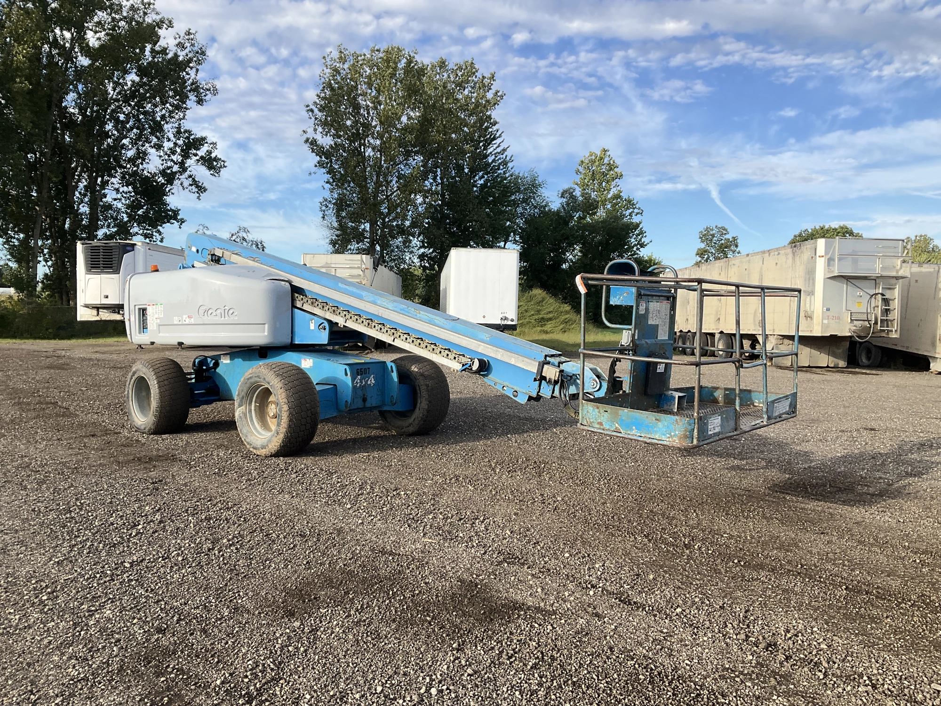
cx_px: 470
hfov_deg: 61.7
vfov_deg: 48.2
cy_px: 353
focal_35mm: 29
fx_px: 788
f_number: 1.8
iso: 25
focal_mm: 3
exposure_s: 1/1076
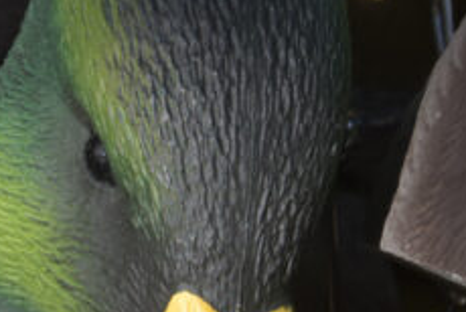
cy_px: -5
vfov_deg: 4.3
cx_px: -316
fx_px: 4147
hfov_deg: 6.3
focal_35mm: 320
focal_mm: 48
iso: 100
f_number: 10
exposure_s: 1/100
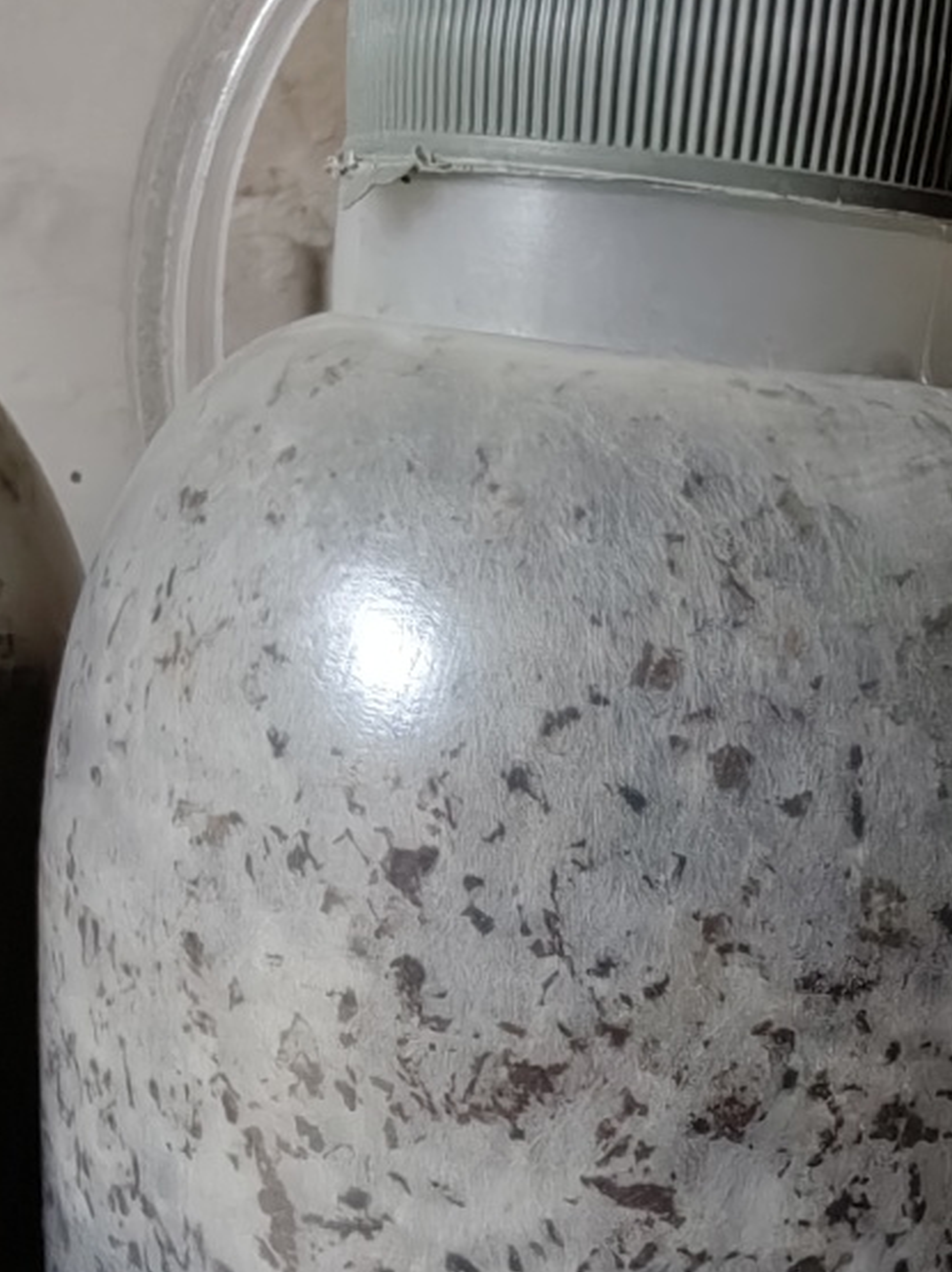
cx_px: 677
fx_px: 1908
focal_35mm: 52
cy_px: 938
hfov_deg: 27.7
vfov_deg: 36.1
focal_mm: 1.68
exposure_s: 1/25
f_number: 2.2
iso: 200
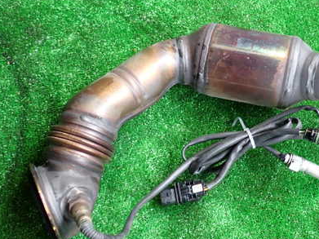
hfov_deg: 40.2
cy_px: 132
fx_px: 424
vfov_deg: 31.5
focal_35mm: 46
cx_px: 234
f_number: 2.3
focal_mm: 5.4
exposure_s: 1/60
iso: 200
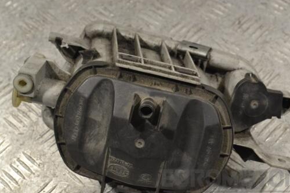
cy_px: 101
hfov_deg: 28.1
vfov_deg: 18.9
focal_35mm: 72
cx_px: 151
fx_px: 580
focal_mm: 40
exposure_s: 1/320
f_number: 9
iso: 3200
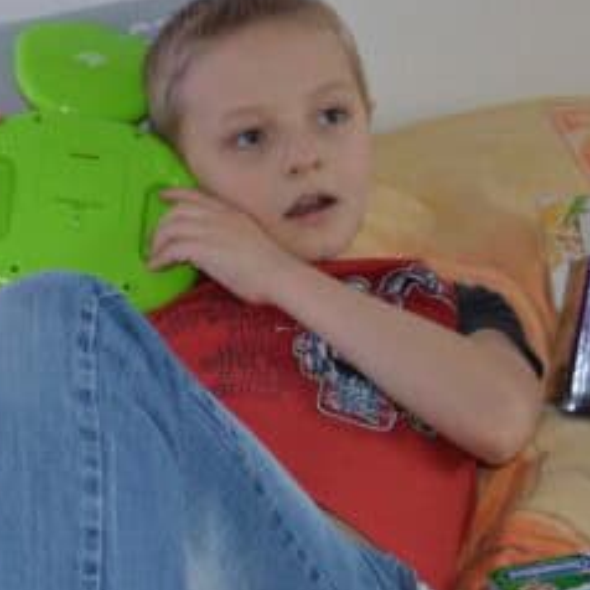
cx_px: -79
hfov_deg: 14.2
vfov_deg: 14.6
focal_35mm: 119
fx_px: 2302
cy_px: 212
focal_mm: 29
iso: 900
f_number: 4.2
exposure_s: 1/60
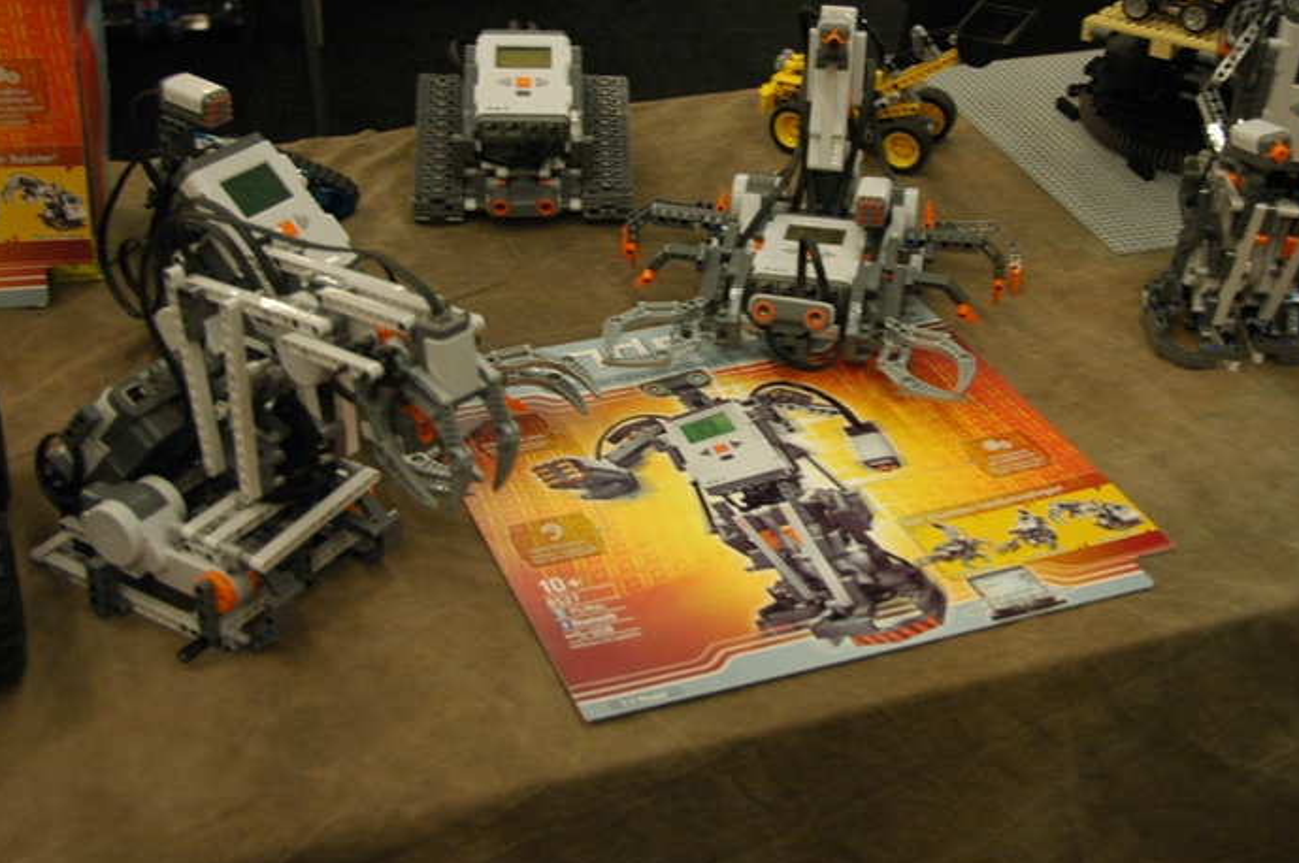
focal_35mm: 55
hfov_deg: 36.2
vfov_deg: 24.5
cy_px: 307
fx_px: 1983
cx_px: 752
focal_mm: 28
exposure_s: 1/25
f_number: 4
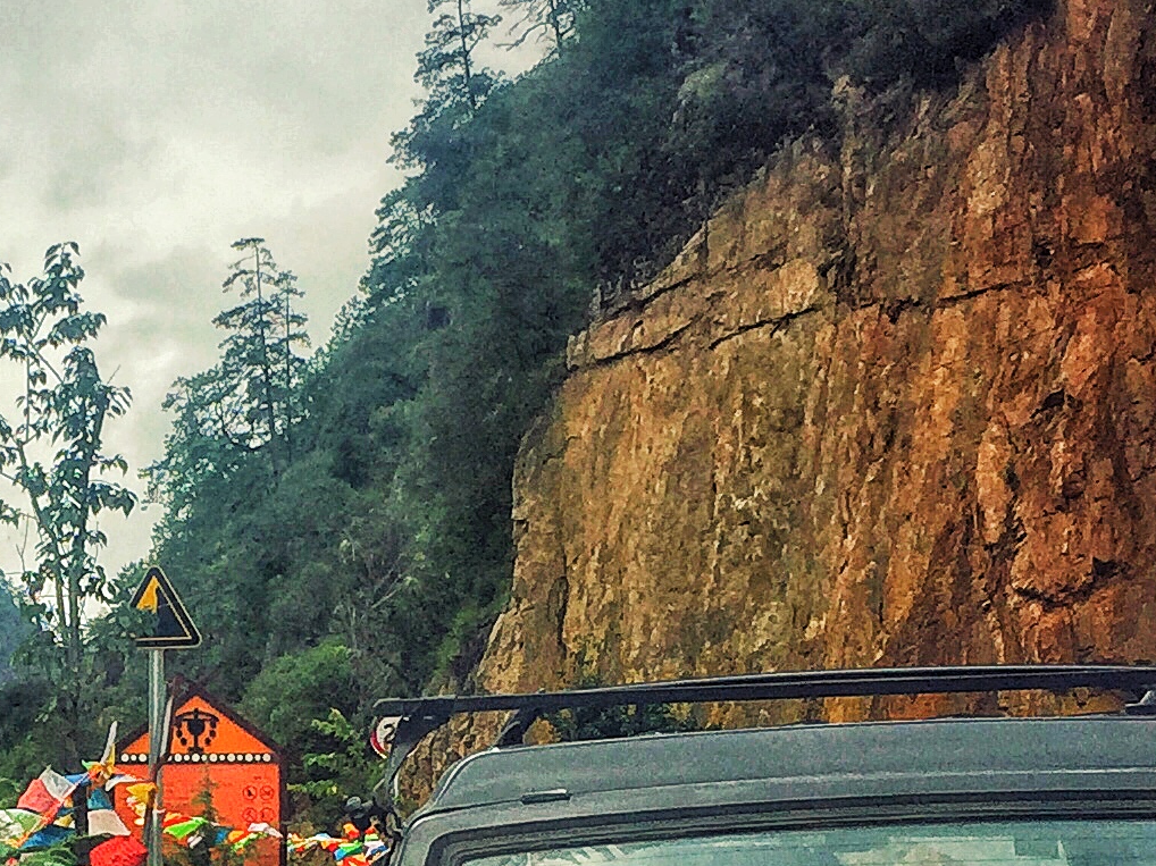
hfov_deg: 20.7
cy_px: 824
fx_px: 3105
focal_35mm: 93
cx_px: 119
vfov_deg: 15.6
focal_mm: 4.15
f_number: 2.2
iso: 32
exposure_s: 1/1980
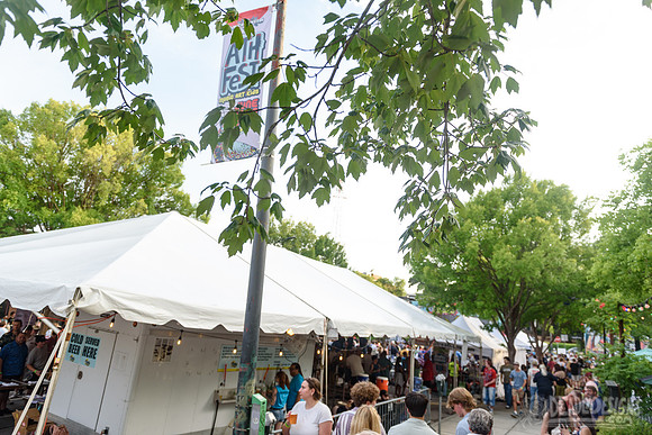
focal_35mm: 24
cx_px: 326
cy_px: 218
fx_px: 435
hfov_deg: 73.7
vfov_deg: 53.2
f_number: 4
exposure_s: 1/320
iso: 320
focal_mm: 24
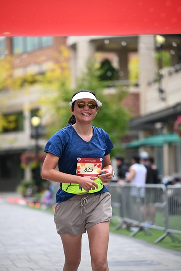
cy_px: 136
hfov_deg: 10.6
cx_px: 90
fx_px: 980
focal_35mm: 130
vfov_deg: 15.8
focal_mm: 130
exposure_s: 1/2500
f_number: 2.8
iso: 640
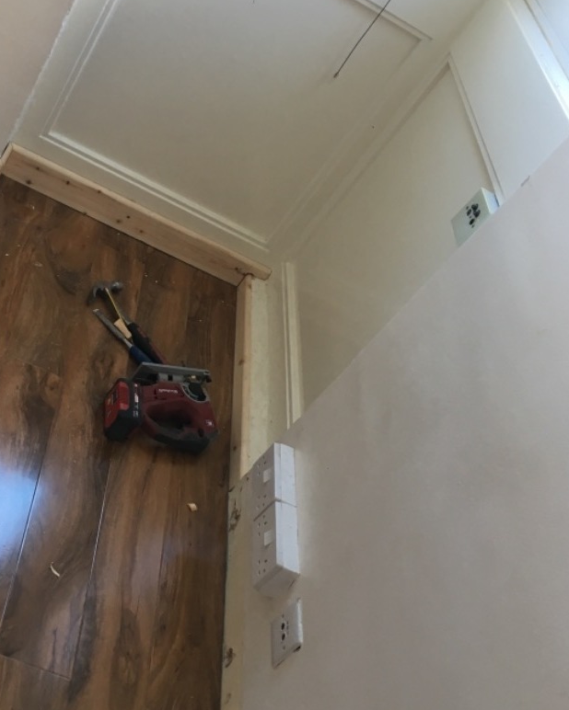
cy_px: 338
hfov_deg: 33.7
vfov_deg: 42.0
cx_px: 172
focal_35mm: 44
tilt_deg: -36.3
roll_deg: -36.9
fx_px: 926
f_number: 2.2
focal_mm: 4.15
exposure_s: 1/33
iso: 80
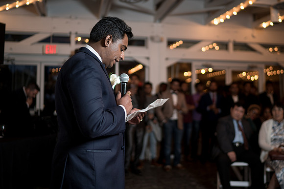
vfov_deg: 33.1
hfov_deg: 48.0
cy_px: 80
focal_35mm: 40
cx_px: 163
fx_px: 318
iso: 250
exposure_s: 1/200
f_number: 1.4
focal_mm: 35
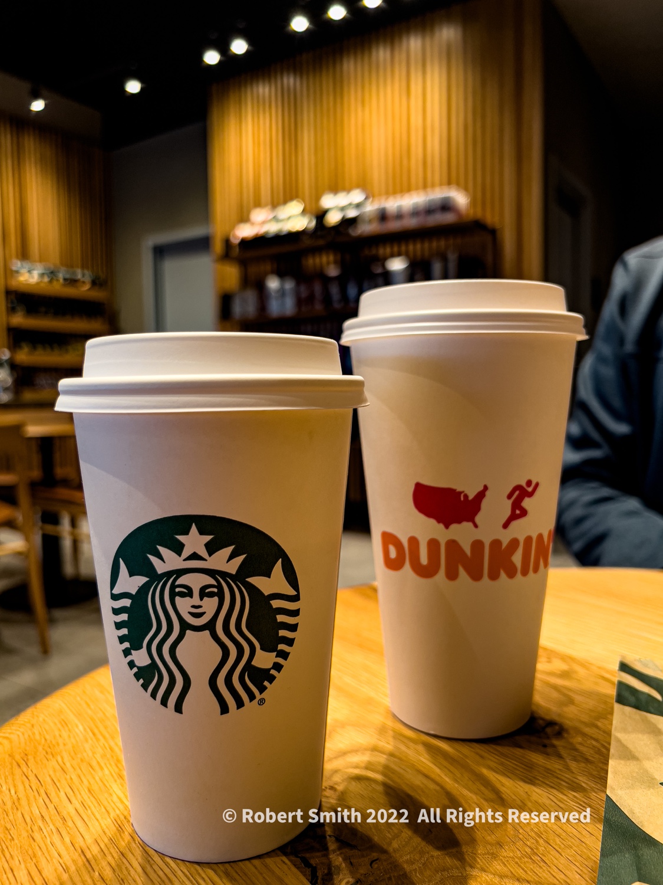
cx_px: 332
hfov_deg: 53.1
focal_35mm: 26
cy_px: 442
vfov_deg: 67.3
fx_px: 664
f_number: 1.5
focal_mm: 5.7
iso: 100
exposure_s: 1/120
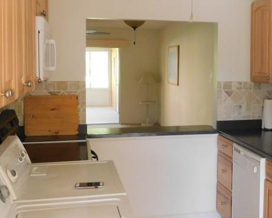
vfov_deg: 29.1
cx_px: 198
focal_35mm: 52
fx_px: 419
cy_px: 91
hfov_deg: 35.3
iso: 400
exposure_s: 1/20
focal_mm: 4.1
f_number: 3
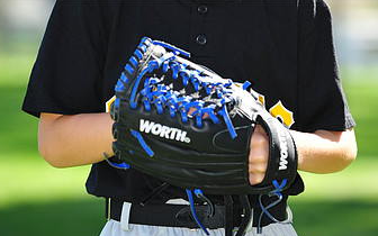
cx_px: 208
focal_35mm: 290
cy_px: -36
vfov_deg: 4.5
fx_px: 2988
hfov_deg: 7.2
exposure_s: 1/400
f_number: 4.5
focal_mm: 165
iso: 200
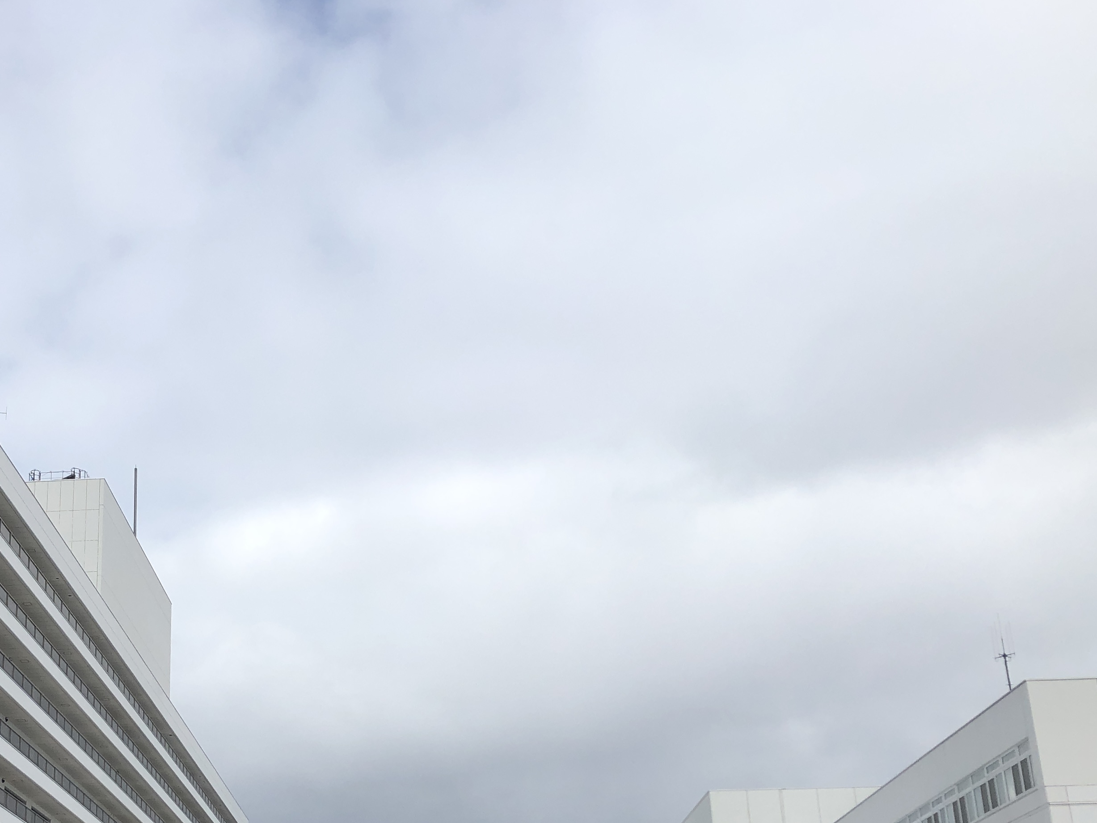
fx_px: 1458
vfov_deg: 30.8
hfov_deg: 40.1
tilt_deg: +17.2
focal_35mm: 46
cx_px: 271
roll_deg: +0.2
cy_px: 657
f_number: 1.8
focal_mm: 3.99
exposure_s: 1/3247
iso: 20
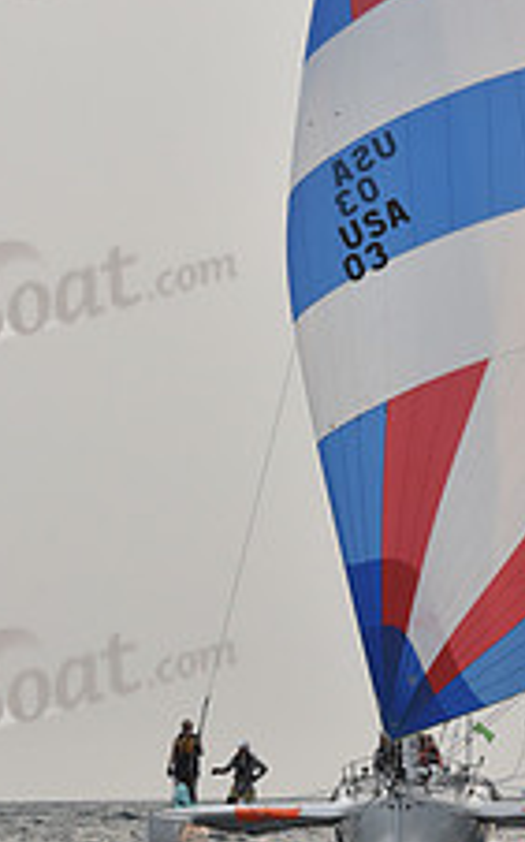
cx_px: 430
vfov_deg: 8.2
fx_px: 5868
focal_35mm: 256
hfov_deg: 5.1
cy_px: 462
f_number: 7.1
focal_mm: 98
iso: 250
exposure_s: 1/1000
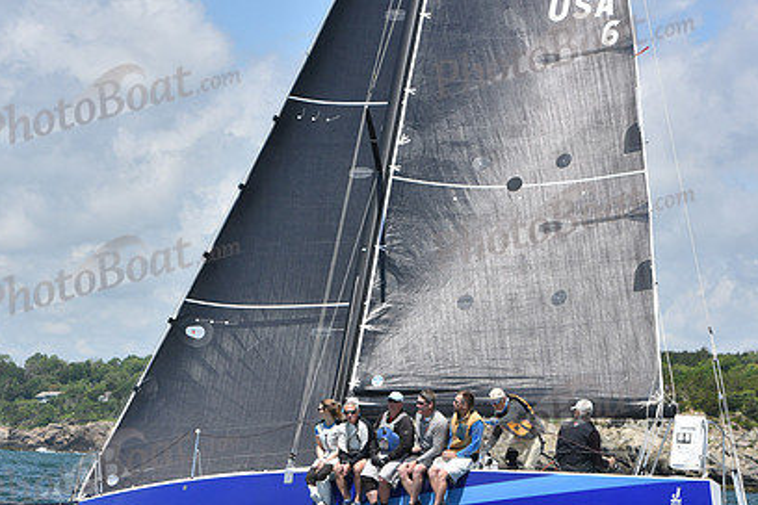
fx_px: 2695
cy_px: 344
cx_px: 338
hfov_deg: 16.0
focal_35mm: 128
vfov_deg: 10.7
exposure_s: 1/1250
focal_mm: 90
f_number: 6.3
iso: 250
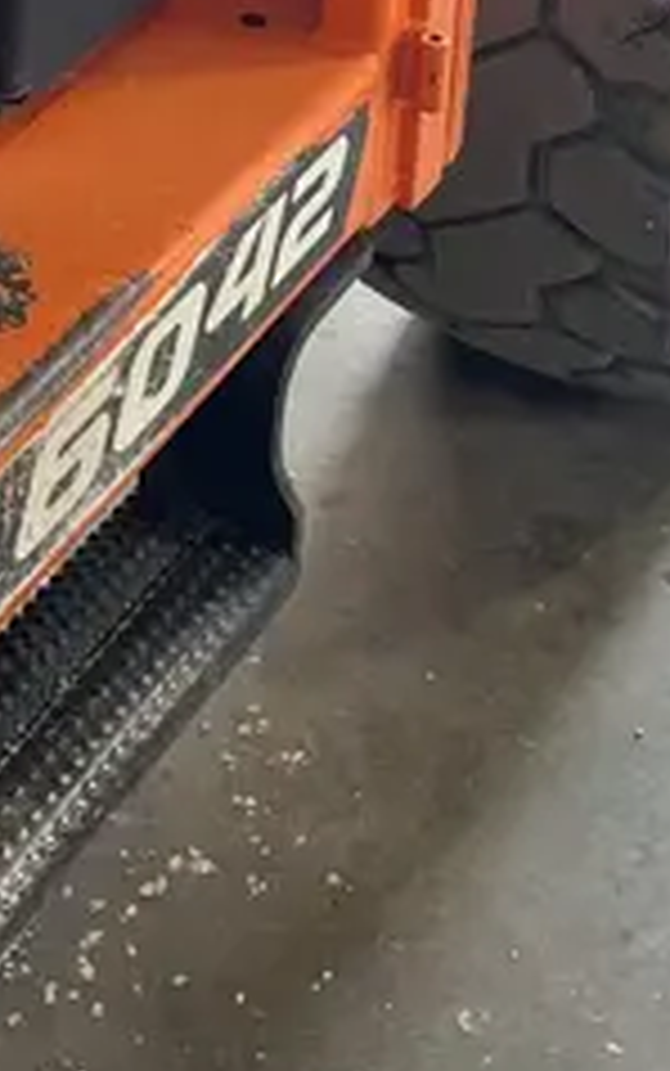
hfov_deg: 14.7
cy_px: -457
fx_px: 2480
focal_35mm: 85
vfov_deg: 21.2
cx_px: -225
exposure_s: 1/108
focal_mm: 5.1
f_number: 1.6
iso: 125
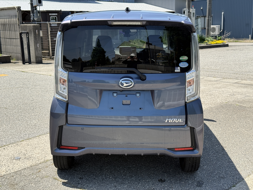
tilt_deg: -11.7
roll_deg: +1.3
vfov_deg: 30.3
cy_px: 95
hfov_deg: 39.7
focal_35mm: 48
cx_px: 126
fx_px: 351
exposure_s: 1/2762
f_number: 1.78
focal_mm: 6.76
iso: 80
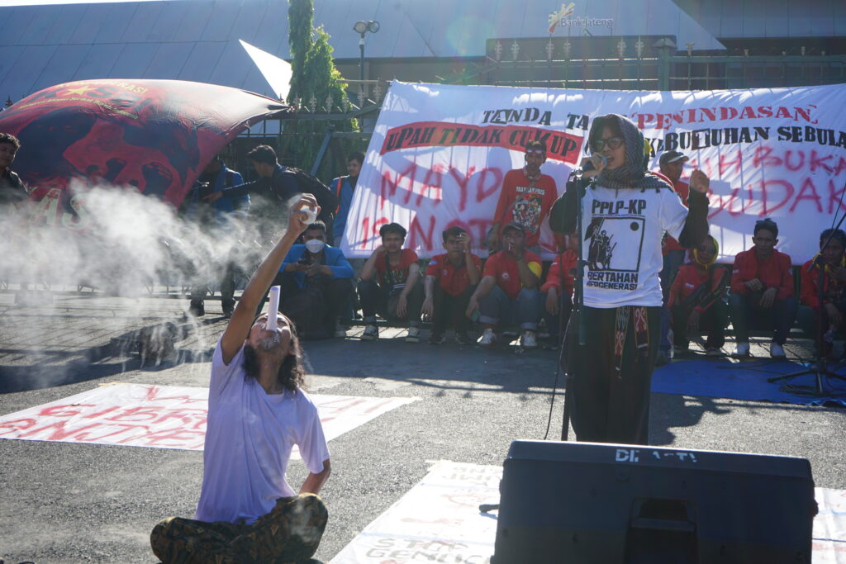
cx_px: 423
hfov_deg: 38.2
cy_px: 282
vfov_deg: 26.0
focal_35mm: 52
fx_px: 1222
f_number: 10
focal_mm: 52
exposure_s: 1/100
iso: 100
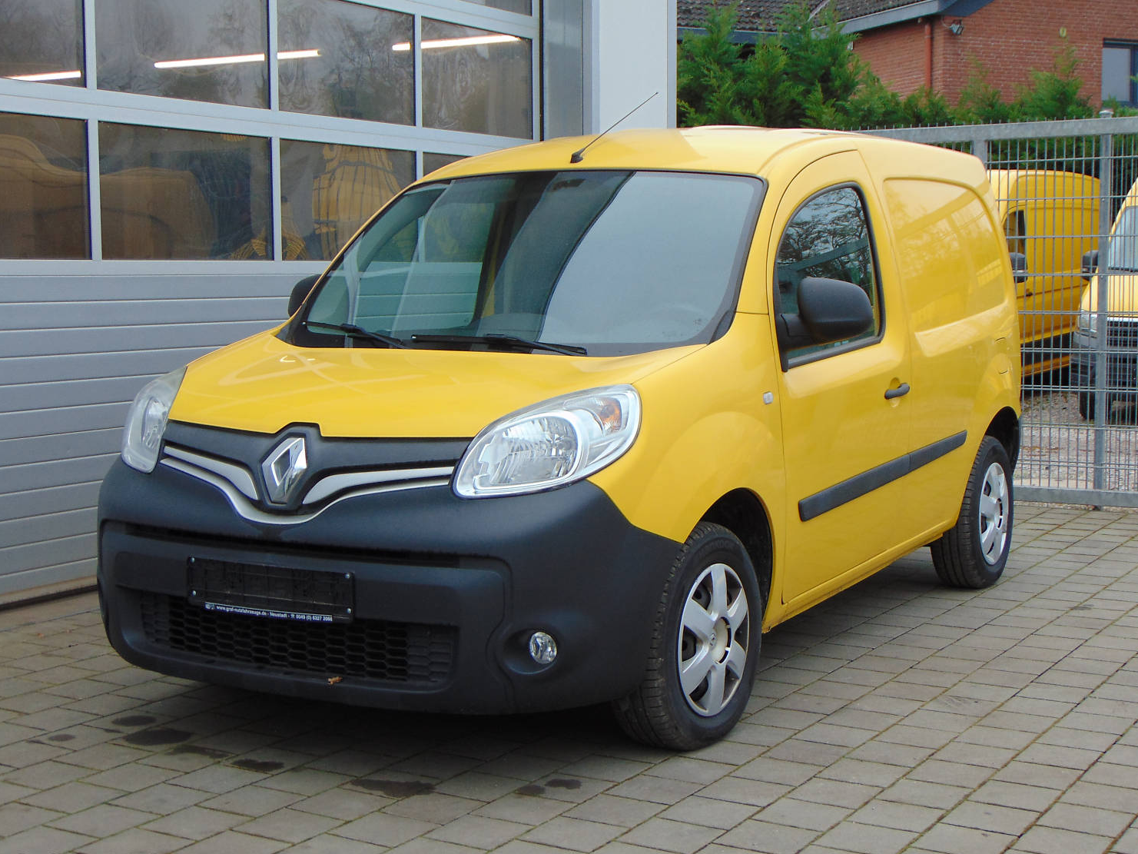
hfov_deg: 35.5
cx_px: 595
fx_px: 1775
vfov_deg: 27.0
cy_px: 449
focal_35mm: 54
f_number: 3.5
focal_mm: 9
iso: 80
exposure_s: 1/125
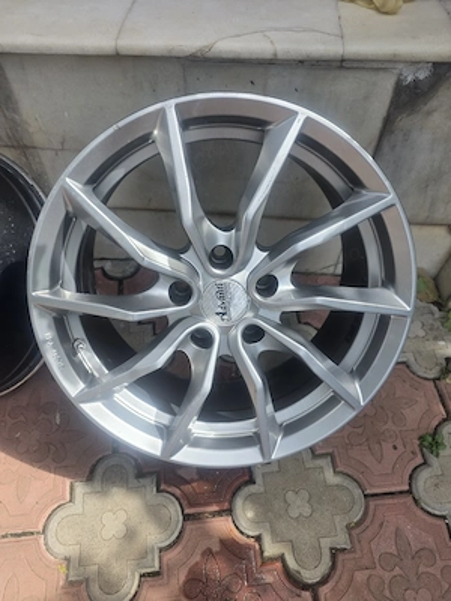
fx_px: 400
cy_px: 300
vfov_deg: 73.9
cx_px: 226
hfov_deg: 58.9
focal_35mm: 23
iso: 80
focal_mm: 6.3
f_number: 1.7
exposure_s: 1/2000
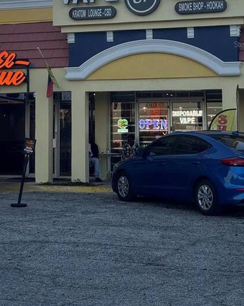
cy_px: 44
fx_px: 813
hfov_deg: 16.9
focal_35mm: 90
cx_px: 49
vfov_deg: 20.9
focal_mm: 6.76
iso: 64
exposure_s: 1/1395
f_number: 1.78
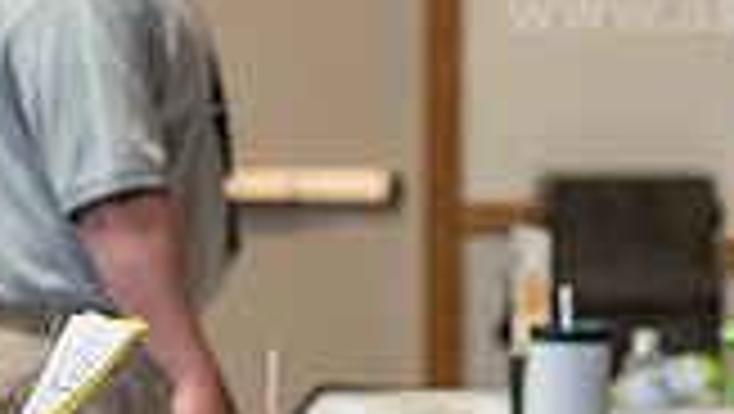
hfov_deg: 7.4
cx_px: 302
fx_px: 5649
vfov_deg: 4.2
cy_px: 106
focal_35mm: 290
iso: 2500
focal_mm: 78
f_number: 3.2
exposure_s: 1/200
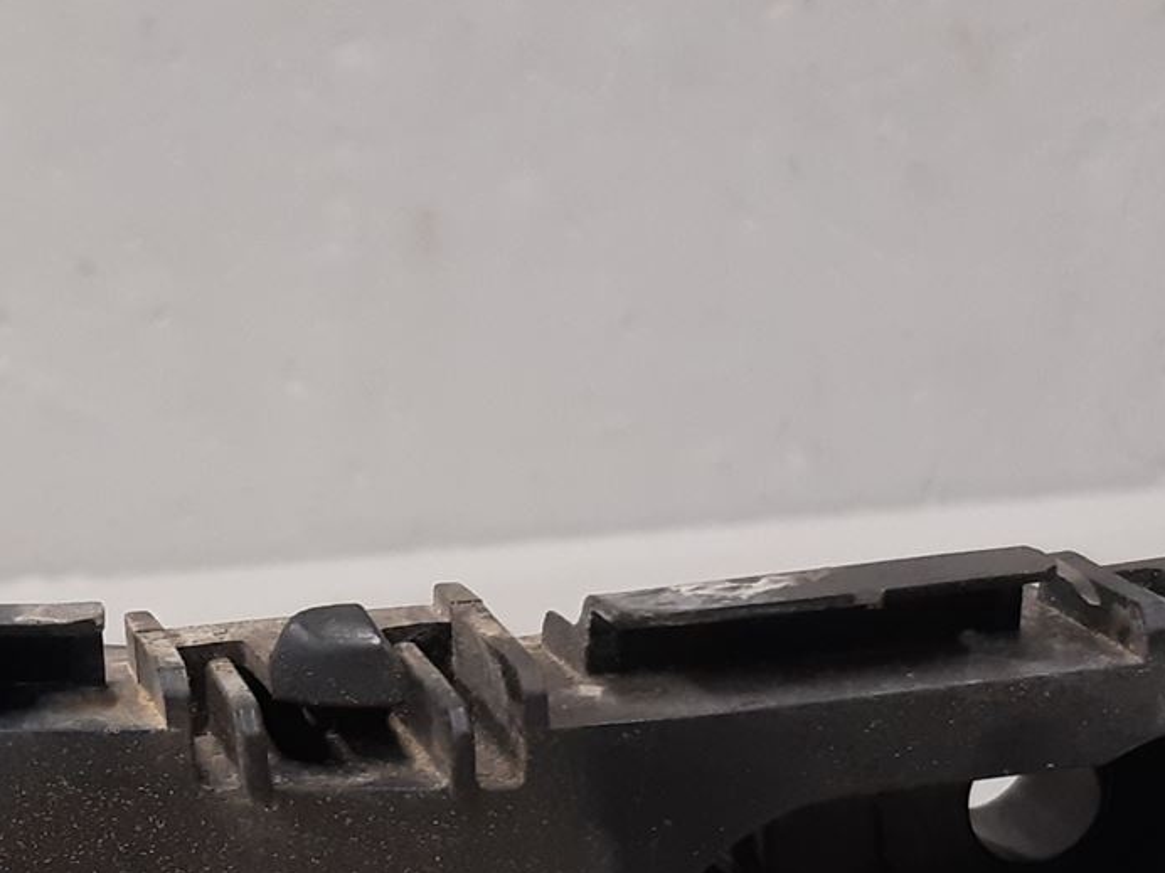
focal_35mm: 77
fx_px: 2591
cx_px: 416
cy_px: 987
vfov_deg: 18.3
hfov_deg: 25.2
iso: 200
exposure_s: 1/50
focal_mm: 3.93
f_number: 1.7
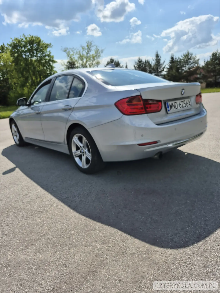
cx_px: 110
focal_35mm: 23
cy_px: 146
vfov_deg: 73.9
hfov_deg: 58.9
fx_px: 195
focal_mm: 5.4
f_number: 1.8
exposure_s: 1/2752
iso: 25
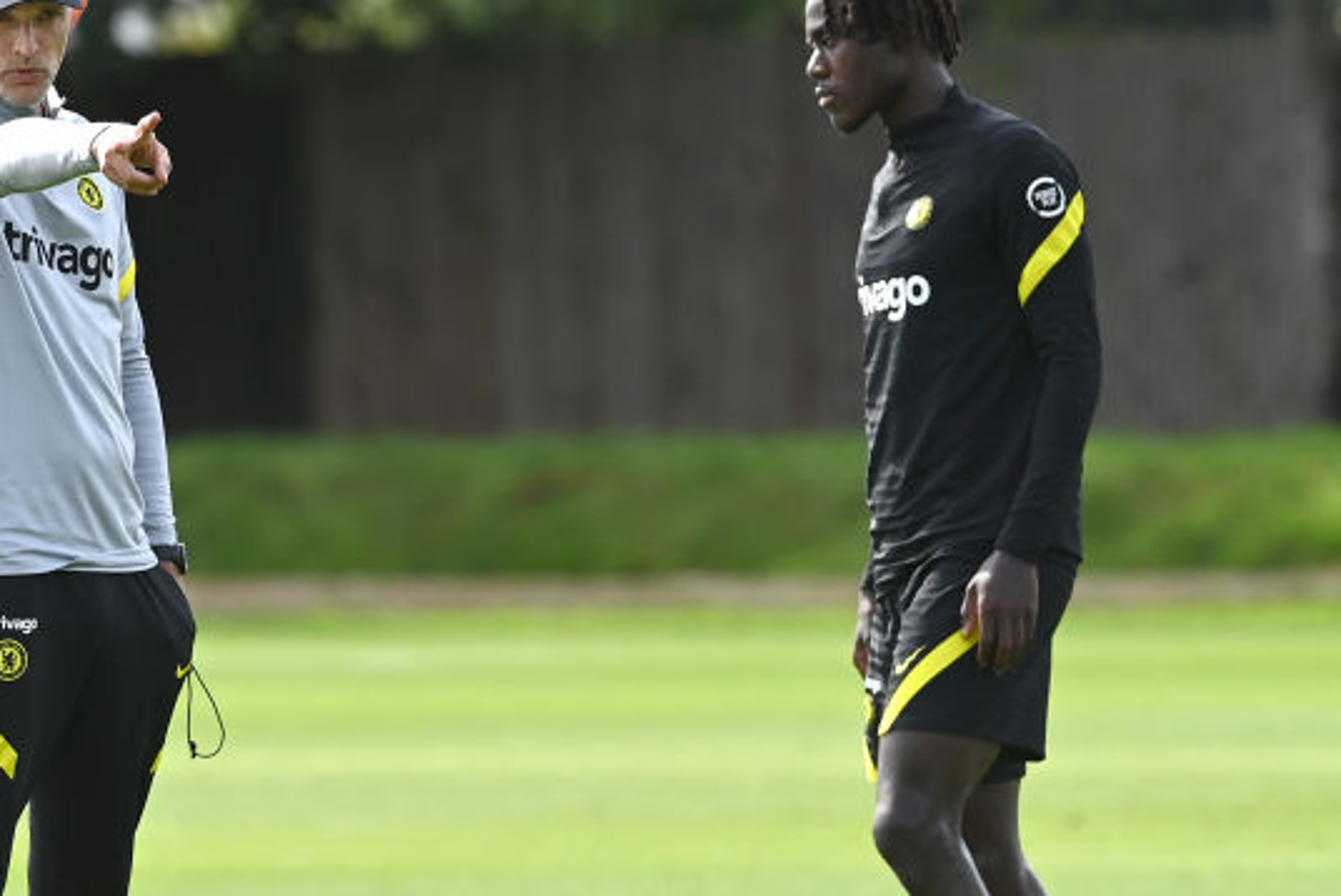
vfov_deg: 1.8
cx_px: 215
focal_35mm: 764
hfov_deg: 2.7
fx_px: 28473
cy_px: 612
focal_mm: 400
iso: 500
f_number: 5.6
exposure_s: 1/1600
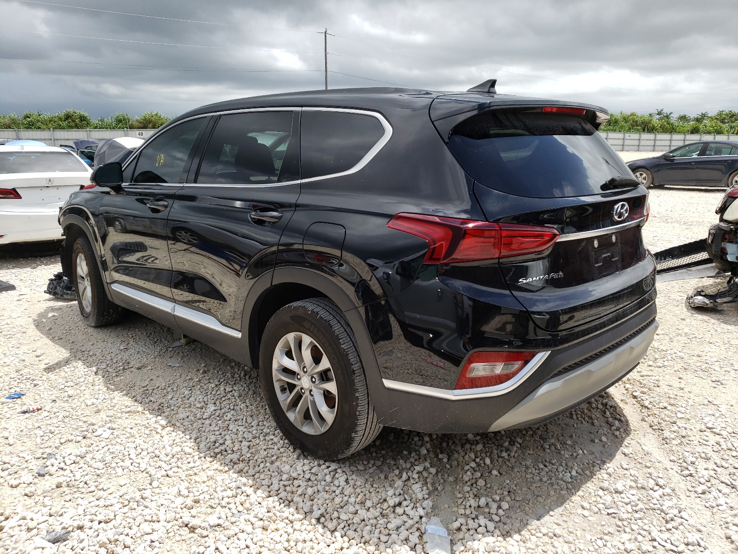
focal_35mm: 26
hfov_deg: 67.3
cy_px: 277
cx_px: 369
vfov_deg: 53.1
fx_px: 554
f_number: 1.5
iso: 50
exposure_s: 1/3333
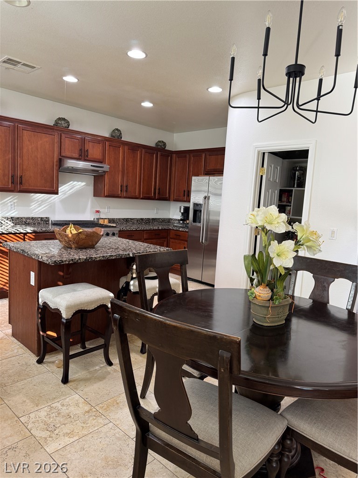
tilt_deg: -7.0
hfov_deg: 56.8
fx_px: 331
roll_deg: -3.2
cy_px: 239
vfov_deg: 71.6
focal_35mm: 24
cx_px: 179
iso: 160
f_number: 1.78
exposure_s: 1/60
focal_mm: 6.76
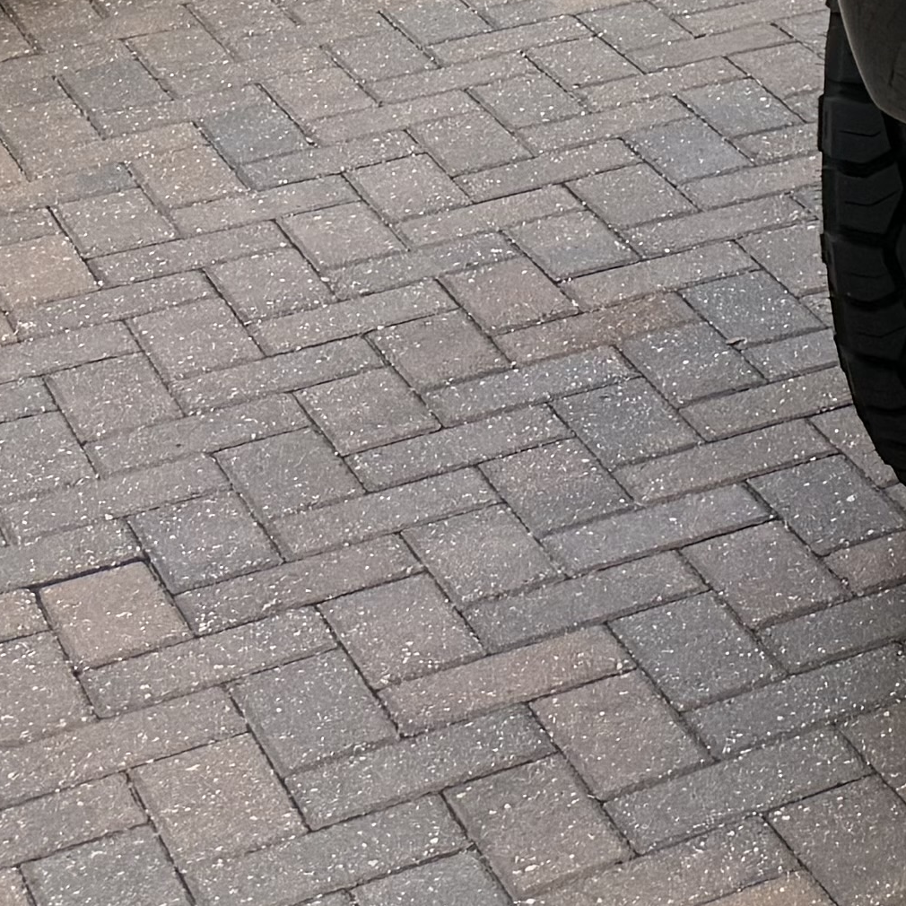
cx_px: 2007
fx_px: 3553
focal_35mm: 120
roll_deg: -0.6
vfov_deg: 12.7
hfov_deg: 12.2
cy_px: -916
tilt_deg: -5.6
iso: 100
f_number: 1.78
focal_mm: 6.76
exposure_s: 1/2299
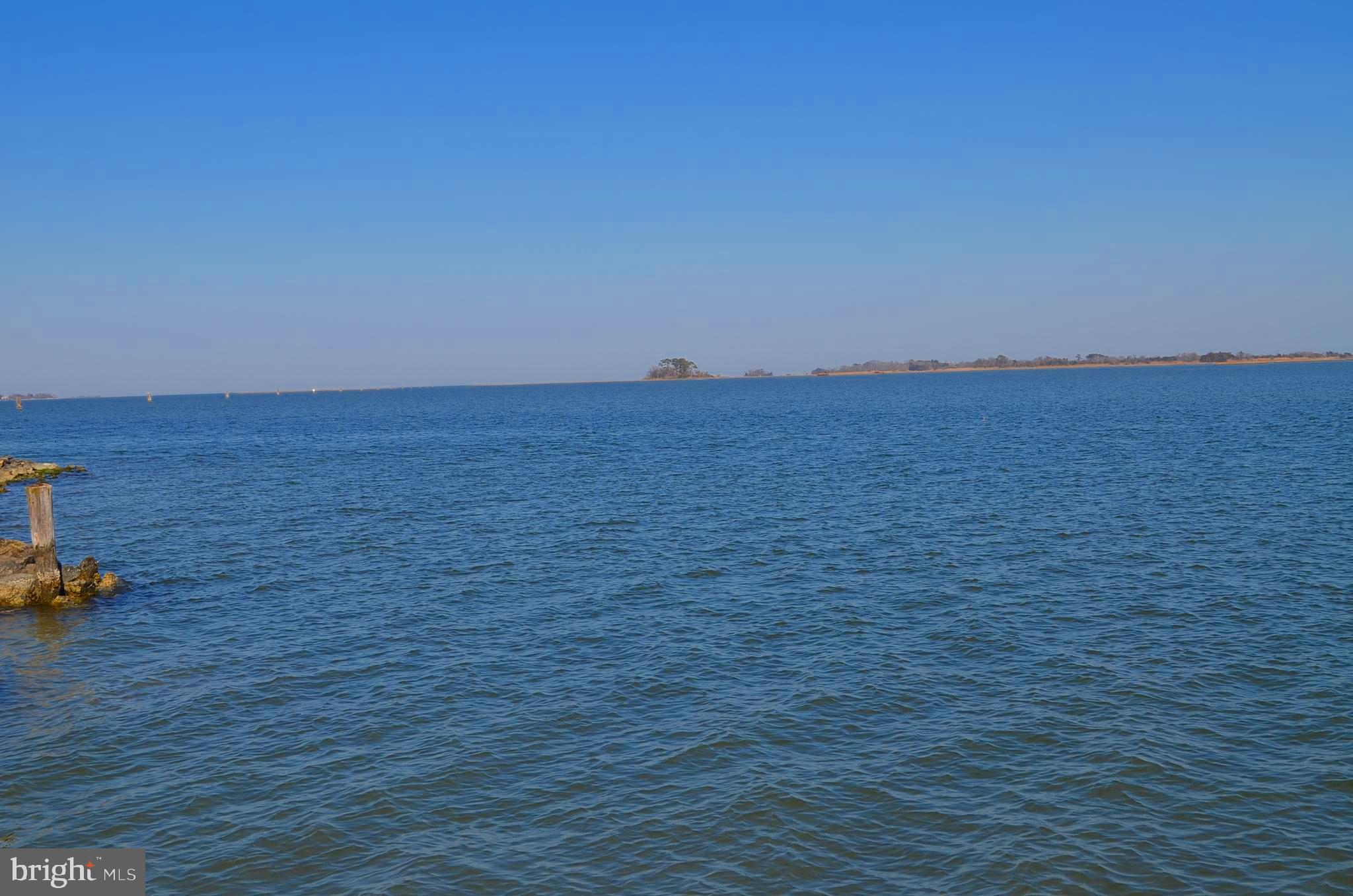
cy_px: 448
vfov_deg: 27.9
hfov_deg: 41.2
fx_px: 1800
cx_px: 676
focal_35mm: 48
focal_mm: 32
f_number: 9
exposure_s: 1/320
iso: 100
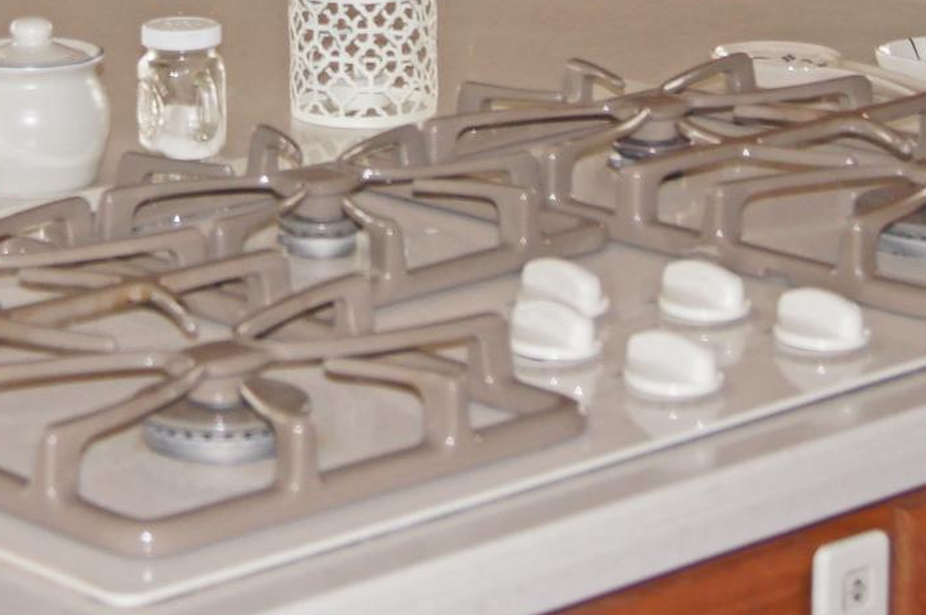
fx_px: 3968
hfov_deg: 13.2
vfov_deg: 8.7
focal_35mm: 154
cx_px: 157
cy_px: -285
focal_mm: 35
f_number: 4.5
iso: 500
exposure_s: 1/60
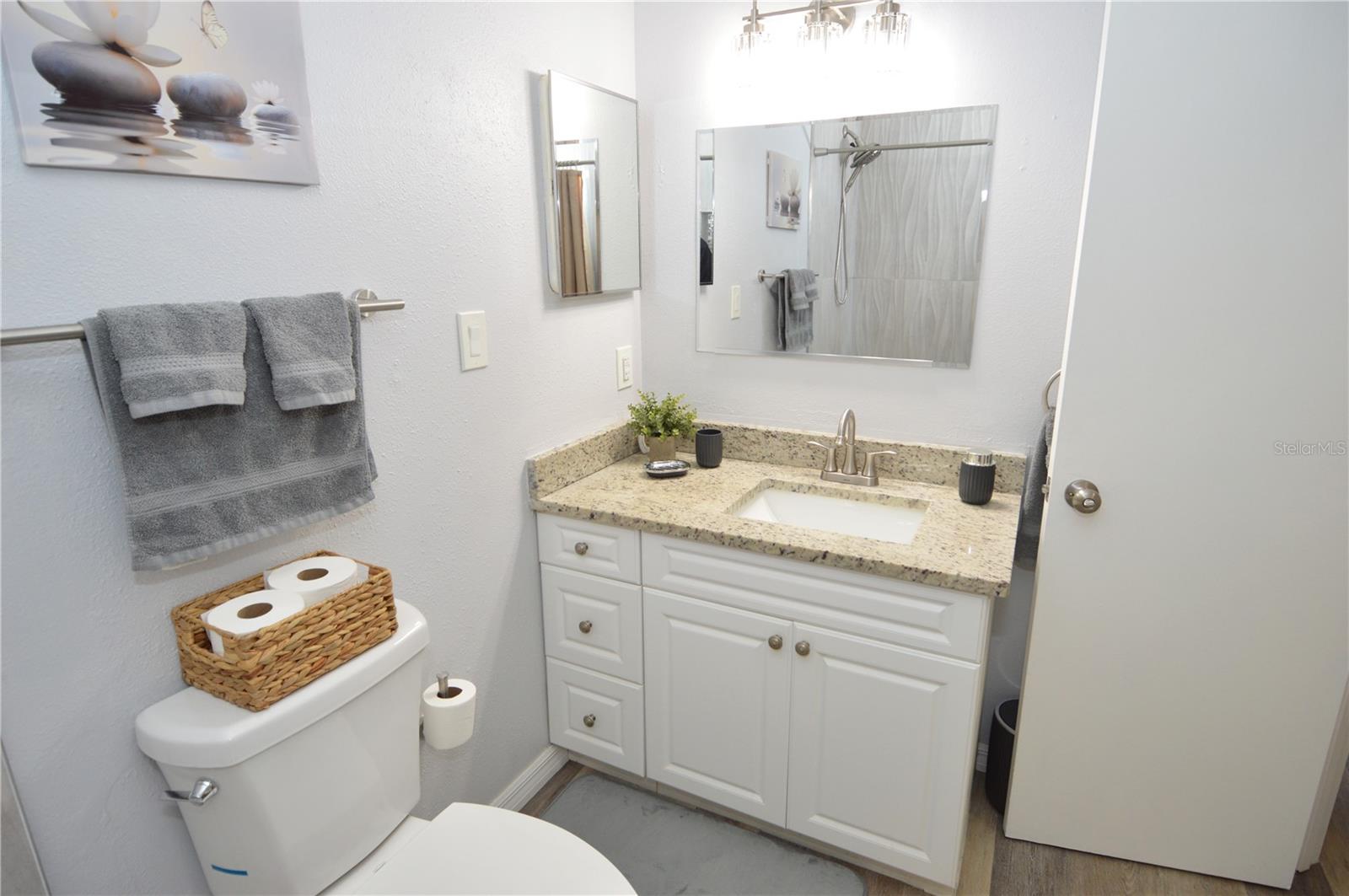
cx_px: 674
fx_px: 674
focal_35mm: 18
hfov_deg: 90.1
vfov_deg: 67.3
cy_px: 448
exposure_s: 1/60
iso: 400
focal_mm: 12
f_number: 4
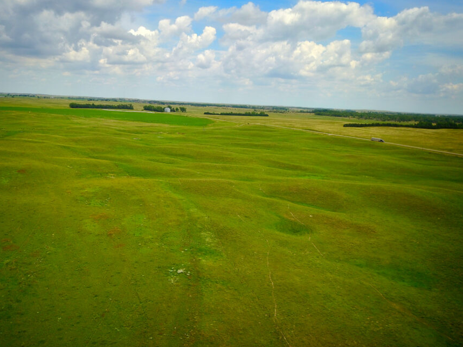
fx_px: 415
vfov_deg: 45.4
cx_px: 205
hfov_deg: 58.2
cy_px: 192
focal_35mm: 31
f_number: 2.2
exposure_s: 1/1156
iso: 100
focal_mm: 4.73
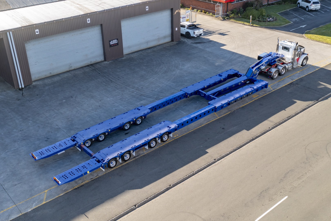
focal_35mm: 28
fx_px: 257
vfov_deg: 46.4
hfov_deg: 65.5
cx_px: 166
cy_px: 110
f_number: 4.5
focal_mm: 10.26
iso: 100
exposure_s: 1/120
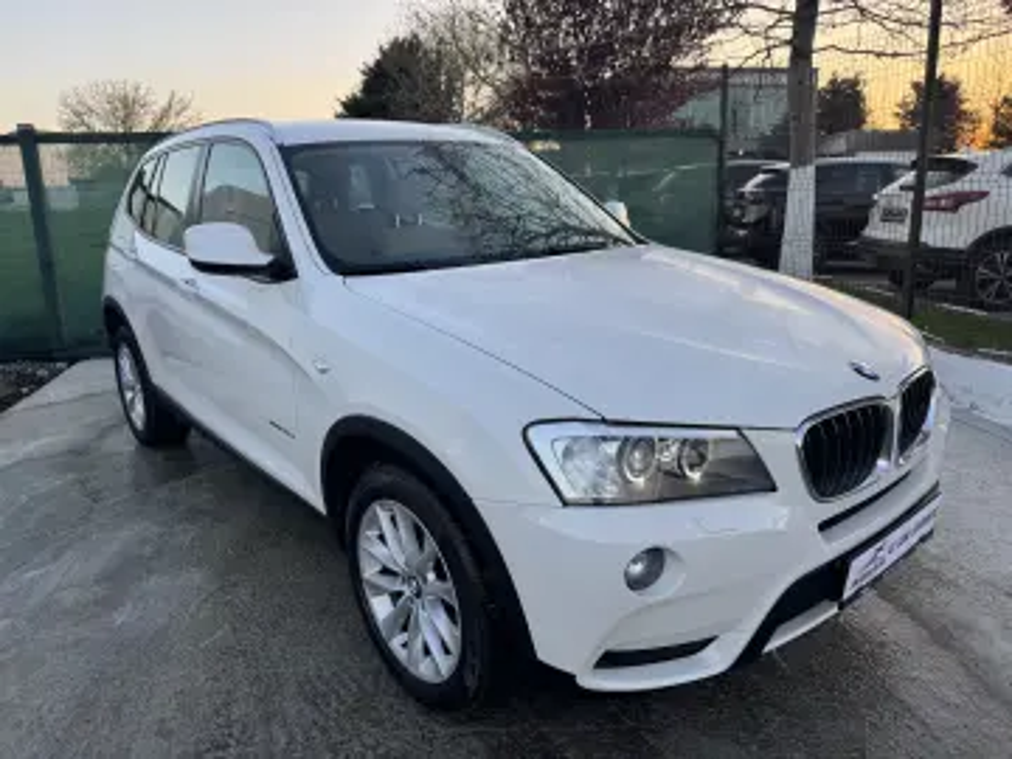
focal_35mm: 24
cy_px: 380
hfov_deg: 71.6
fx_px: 702
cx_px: 506
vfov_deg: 56.8
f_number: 1.78
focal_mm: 6.76
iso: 80
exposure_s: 1/252
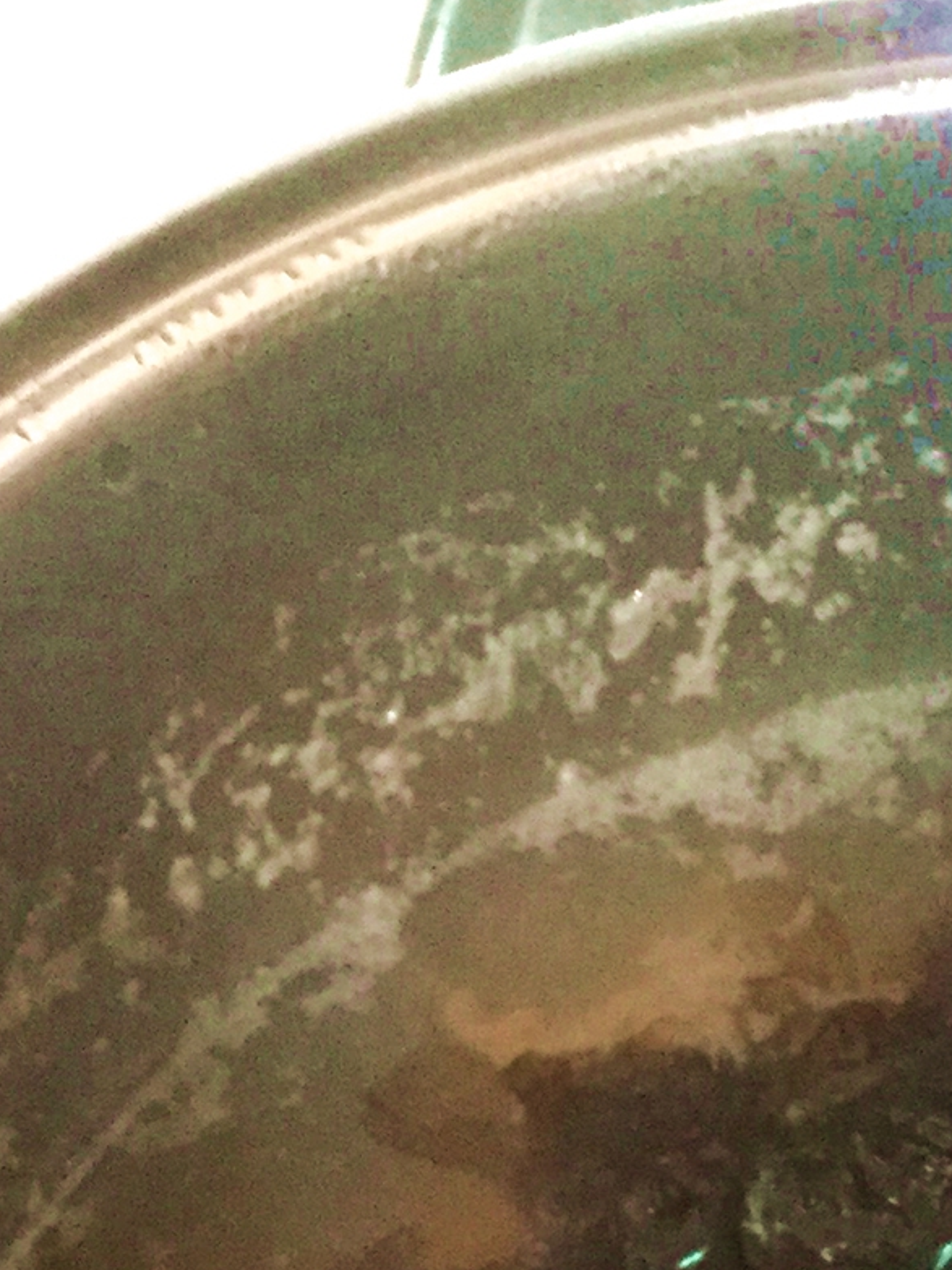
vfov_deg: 19.3
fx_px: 3485
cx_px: 1095
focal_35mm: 95
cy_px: 1591
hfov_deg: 15.1
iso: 500
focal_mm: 3.3
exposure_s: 1/17
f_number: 2.4
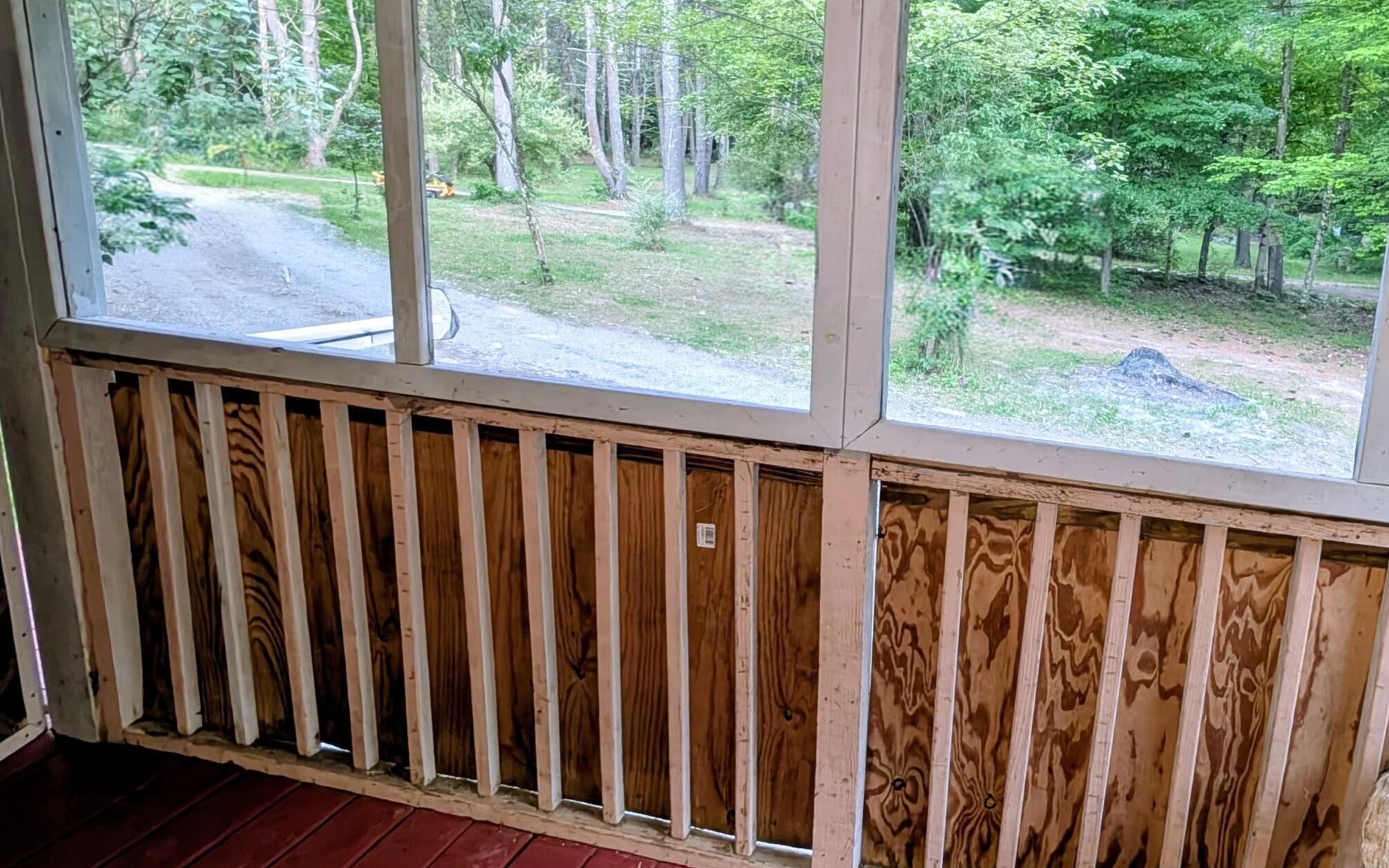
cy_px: 374
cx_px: 920
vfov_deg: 62.0
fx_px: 719
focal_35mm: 19
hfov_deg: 85.1
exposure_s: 1/32.8
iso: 453
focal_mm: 2.02
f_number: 1.7
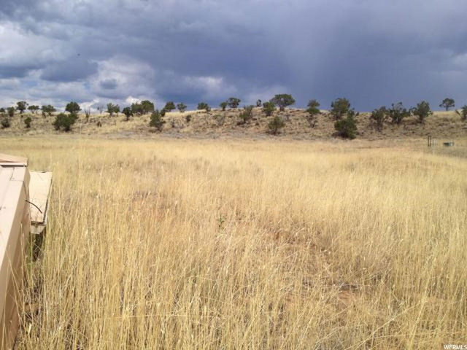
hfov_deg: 52.6
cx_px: 234
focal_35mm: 35
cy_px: 175
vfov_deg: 40.7
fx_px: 472
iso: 50
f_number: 2.4
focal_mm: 4.28
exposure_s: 1/3460
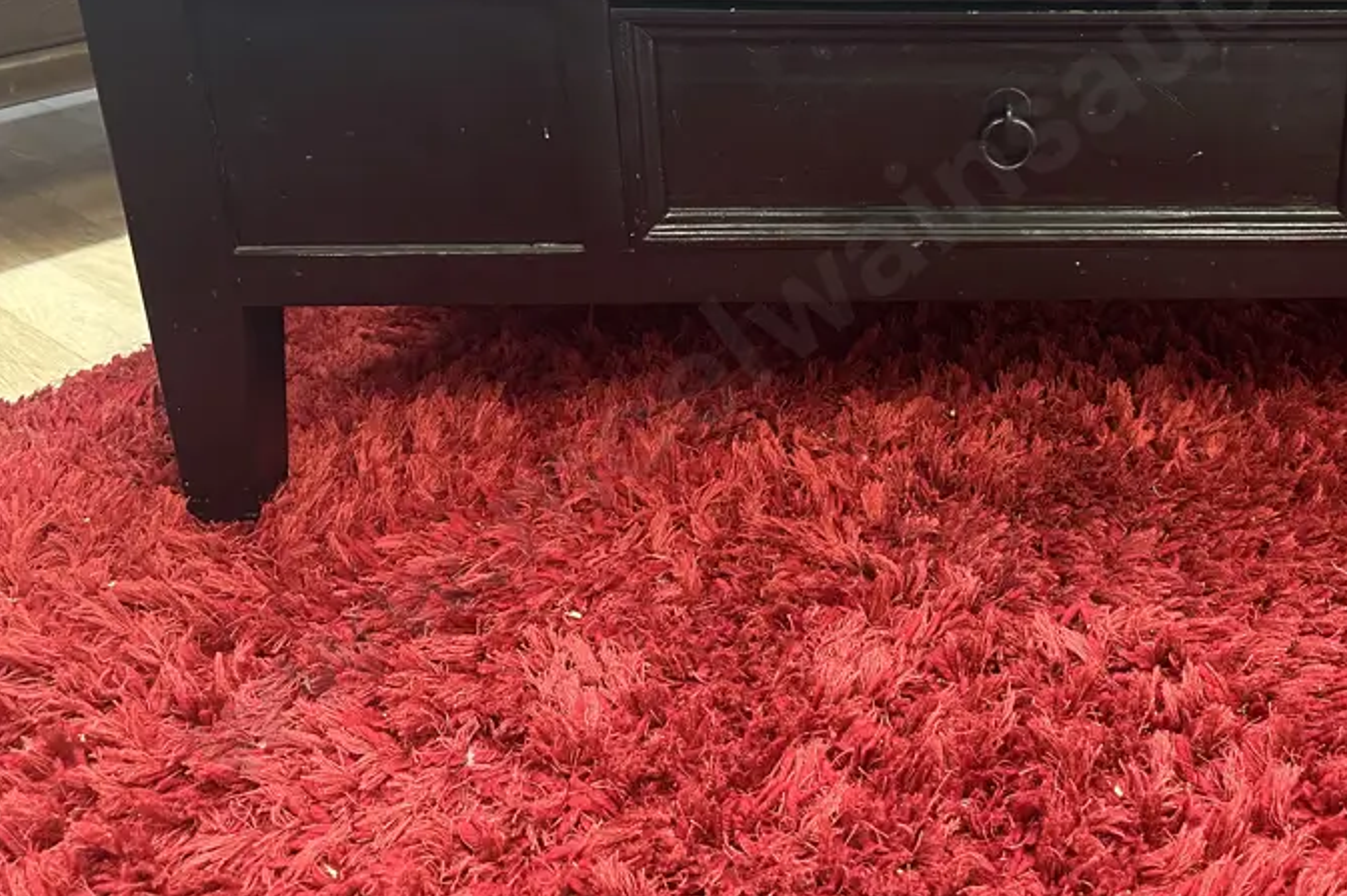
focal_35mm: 38
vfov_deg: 33.7
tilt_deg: -20.2
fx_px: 1421
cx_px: 1019
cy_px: 150
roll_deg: -1.4
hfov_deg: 48.6
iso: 500
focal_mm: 6.86
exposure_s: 1/50
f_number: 1.78
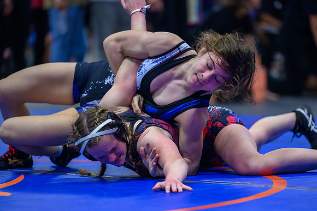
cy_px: 114
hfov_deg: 9.5
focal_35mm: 217
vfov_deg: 6.3
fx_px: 1911
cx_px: 172
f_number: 2.8
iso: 9000
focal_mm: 200
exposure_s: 1/640
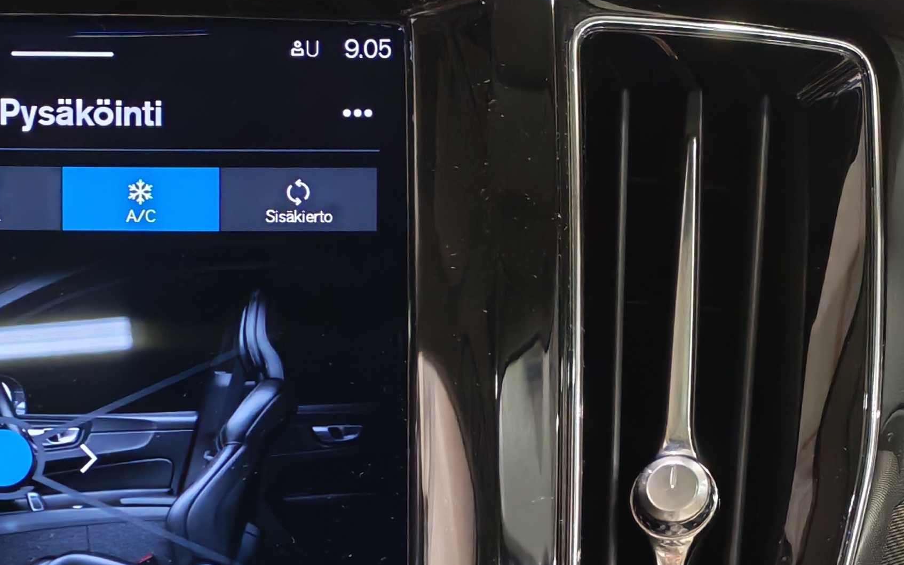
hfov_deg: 24.4
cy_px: 752
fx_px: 2020
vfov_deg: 15.1
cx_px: 68
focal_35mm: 82
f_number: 1.9
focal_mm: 6.12
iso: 2500
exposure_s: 1/50
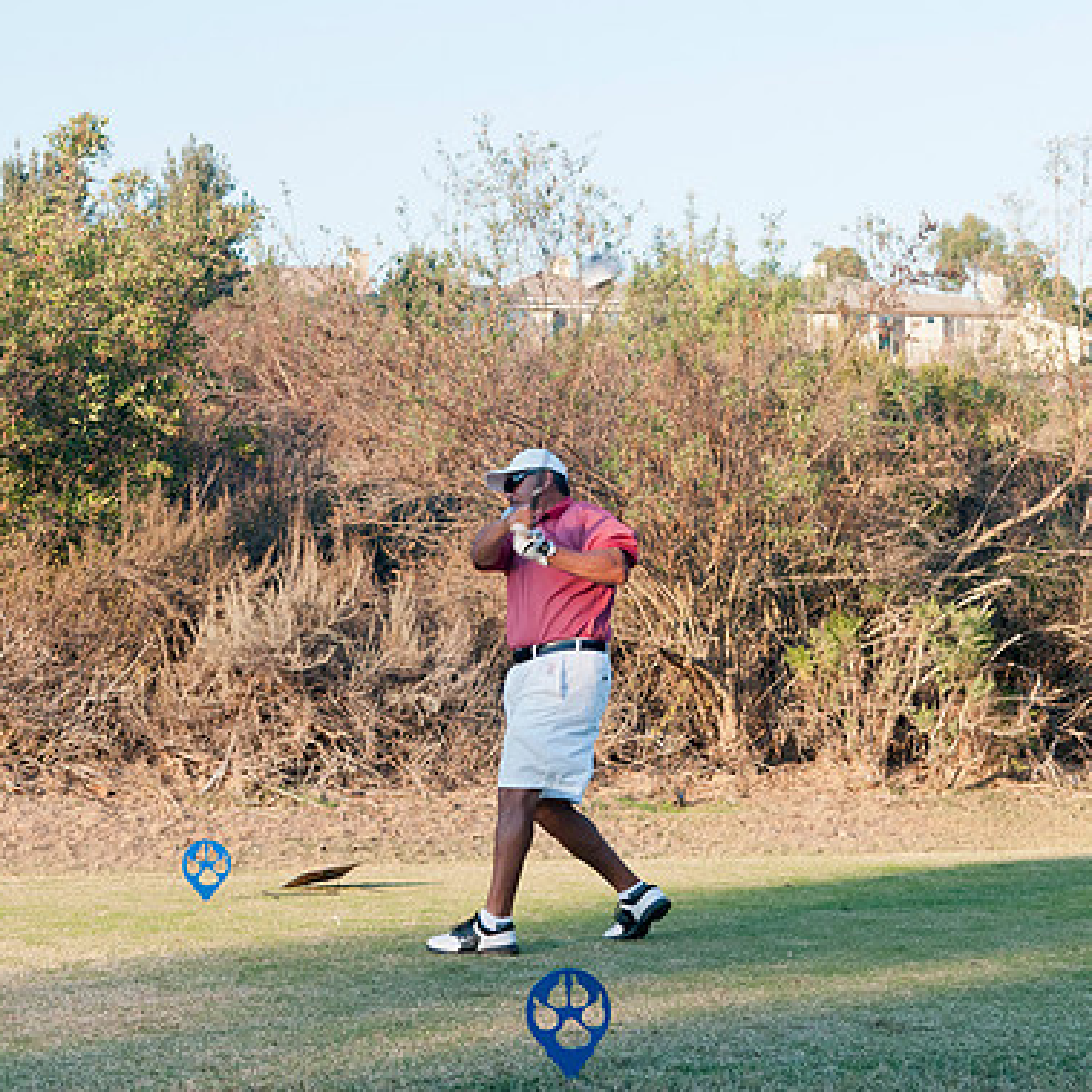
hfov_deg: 23.2
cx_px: 354
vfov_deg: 23.4
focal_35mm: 74
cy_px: 546
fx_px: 2641
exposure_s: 1/250
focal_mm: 38
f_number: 5
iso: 500
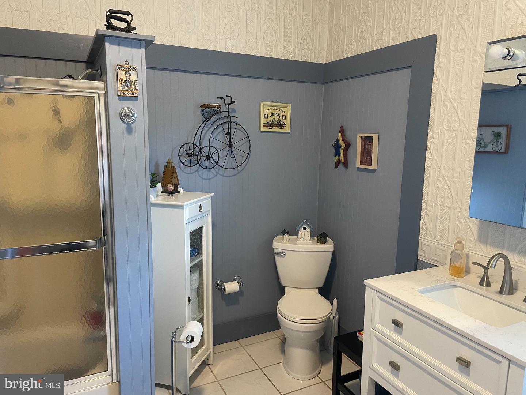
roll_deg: +0.2
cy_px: 198
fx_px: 395
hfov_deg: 67.3
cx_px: 263
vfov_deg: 53.1
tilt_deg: -8.1
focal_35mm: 26
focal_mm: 4.2
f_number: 1.6
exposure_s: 1/60
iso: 250
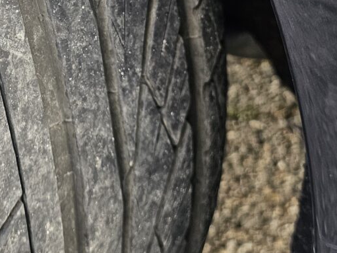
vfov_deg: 19.1
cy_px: -63
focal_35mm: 72
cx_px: -13
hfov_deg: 25.5
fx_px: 701
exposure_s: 1/180
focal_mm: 6.3
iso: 125
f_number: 1.7
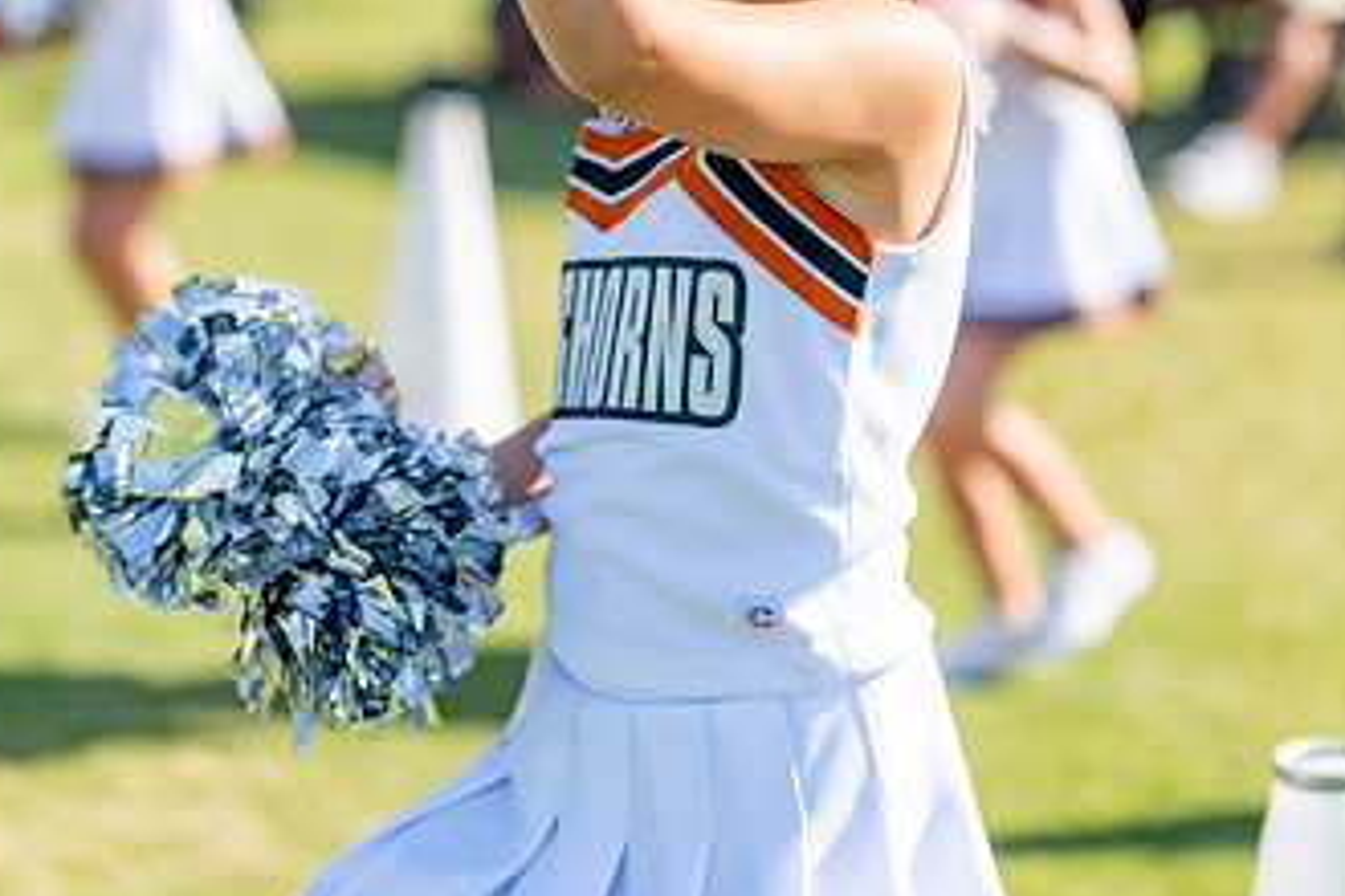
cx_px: 599
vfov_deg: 13.9
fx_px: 3661
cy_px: 187
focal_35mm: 98
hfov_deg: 20.8
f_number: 1.2
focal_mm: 50
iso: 100
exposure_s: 1/4000
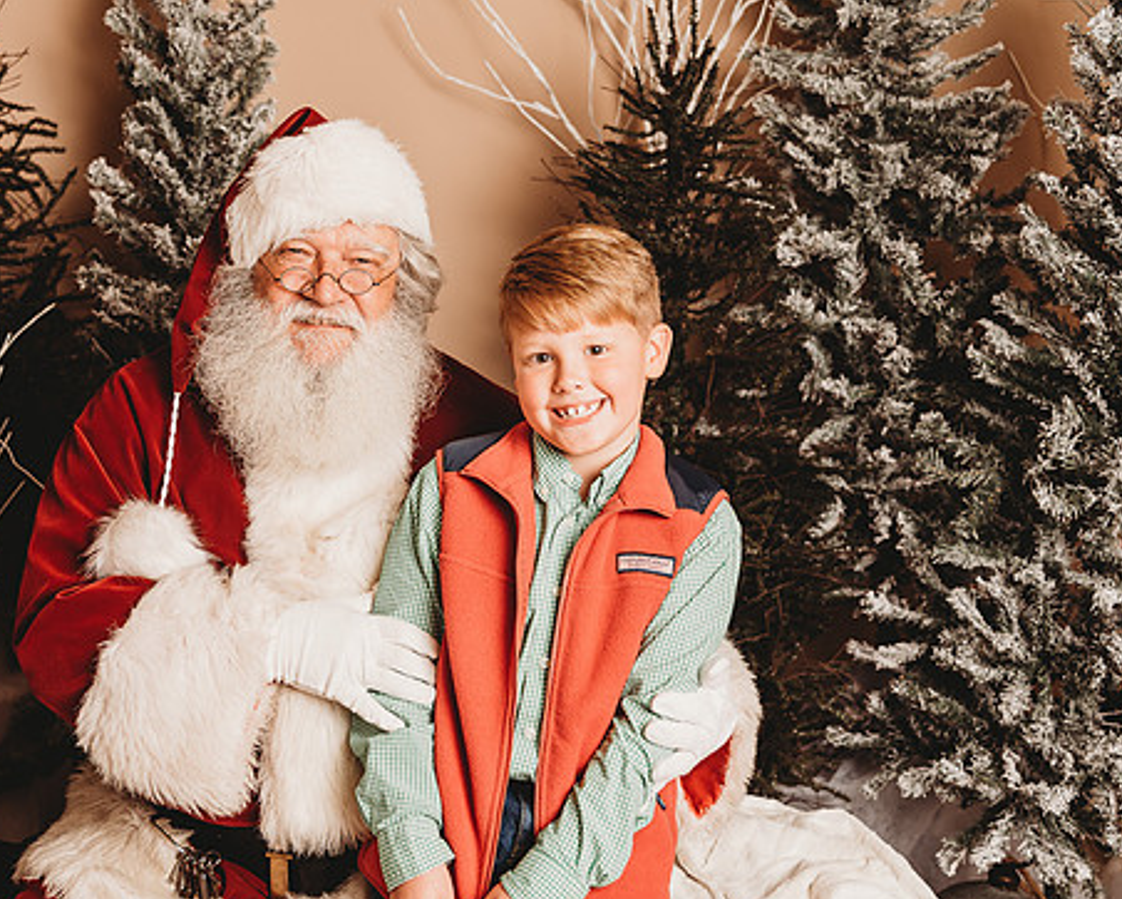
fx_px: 1761
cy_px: 438
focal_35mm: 53
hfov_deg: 35.2
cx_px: 424
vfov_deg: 28.6
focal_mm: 44
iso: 100
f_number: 4
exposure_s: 1/160
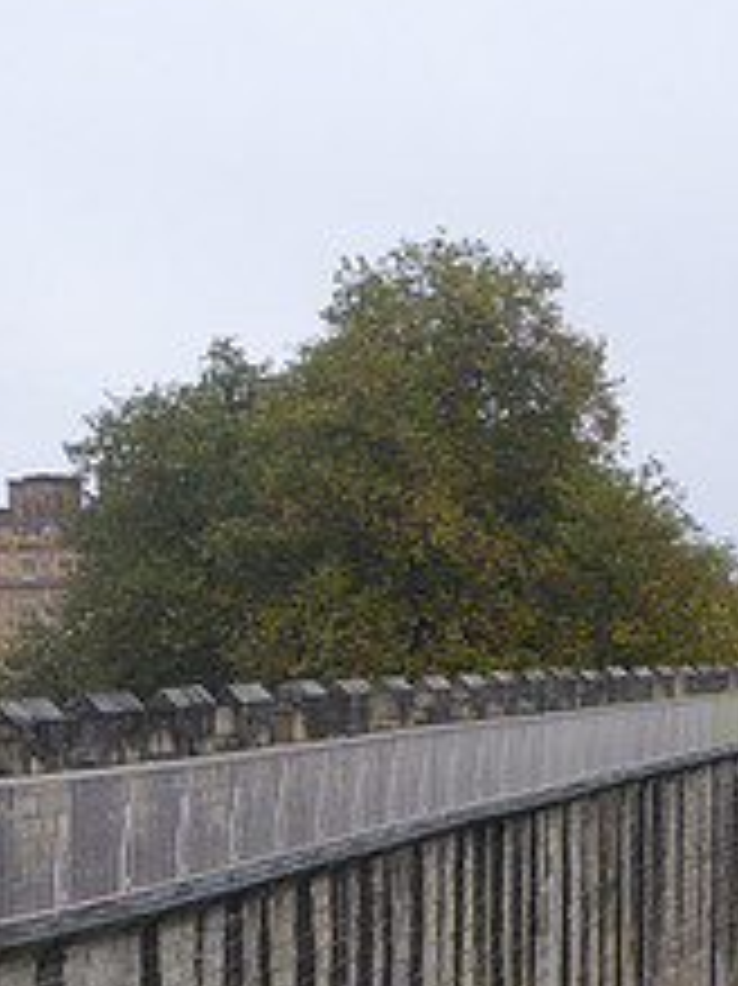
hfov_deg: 12.1
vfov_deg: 15.9
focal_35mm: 122
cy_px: 954
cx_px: 106
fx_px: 3471
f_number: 4.1
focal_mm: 7.9
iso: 125
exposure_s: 1/60
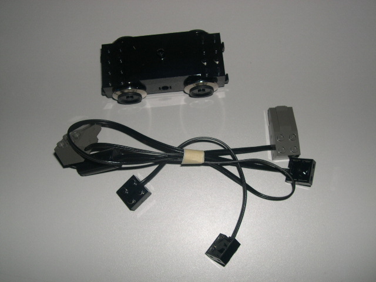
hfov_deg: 49.0
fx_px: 413
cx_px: 188
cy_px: 141
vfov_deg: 37.7
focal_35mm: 38
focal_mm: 8
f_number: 7.6
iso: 100
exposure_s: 1/60
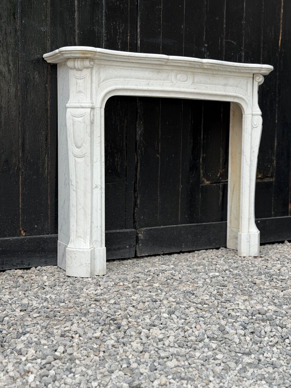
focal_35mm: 48
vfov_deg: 39.7
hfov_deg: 30.3
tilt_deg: -5.9
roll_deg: -0.4
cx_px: 146
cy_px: 194
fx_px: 538
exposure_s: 1/1429
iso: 80
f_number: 1.78
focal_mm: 6.76
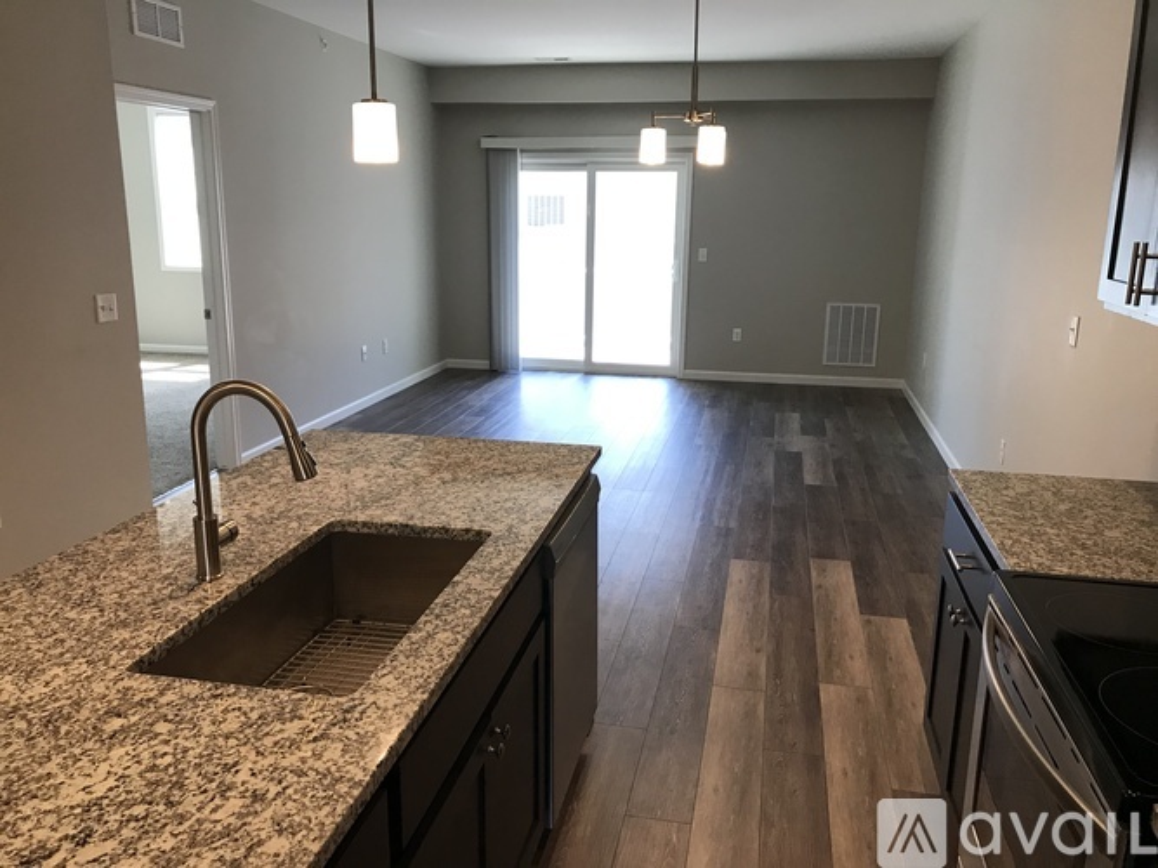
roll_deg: -0.1
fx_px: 937
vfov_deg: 49.7
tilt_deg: -13.2
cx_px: 579
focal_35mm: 28
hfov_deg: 63.5
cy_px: 434
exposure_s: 1/30
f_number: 1.8
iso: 25
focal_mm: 3.99
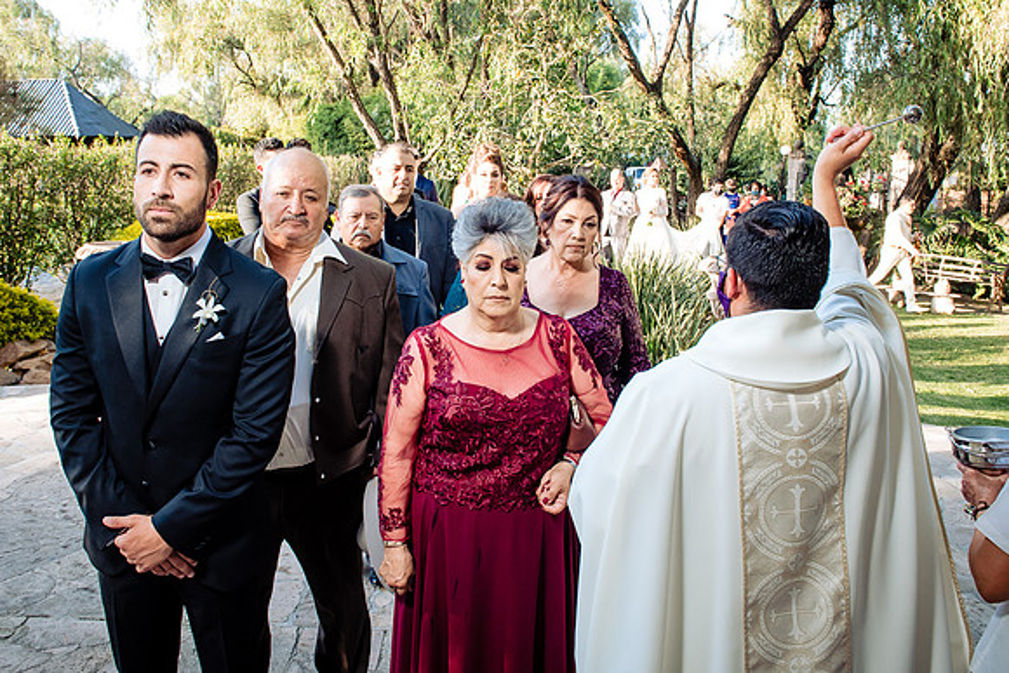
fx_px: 795
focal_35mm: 28
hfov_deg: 64.7
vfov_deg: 45.7
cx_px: 473
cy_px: 277
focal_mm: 24
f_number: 6.3
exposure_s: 1/200
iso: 1000
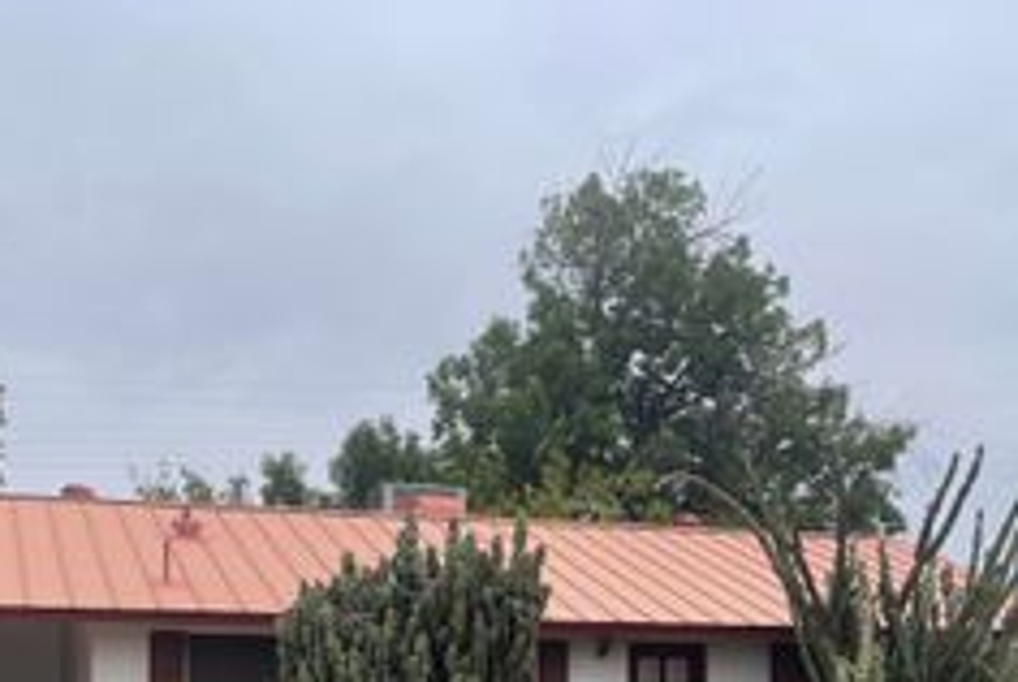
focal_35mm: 55
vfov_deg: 23.7
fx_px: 1557
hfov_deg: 36.1
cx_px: 578
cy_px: 671
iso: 32
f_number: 1.6
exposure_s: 1/5376
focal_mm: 5.1
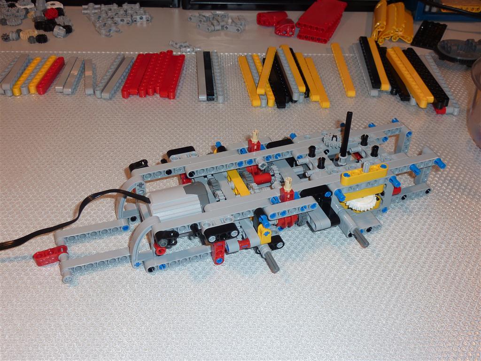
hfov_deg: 46.8
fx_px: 556
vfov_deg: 36.0
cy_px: 180
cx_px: 240
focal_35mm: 40
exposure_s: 1/30
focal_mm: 6.5
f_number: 3.6
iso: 100
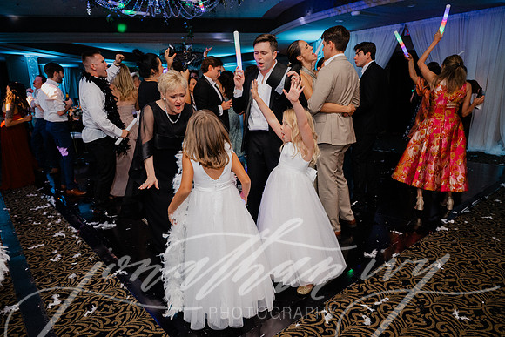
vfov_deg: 53.2
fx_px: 337
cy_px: 168
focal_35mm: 24
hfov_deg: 73.7
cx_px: 252
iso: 2000
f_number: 3.2
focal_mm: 24
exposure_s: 1/50
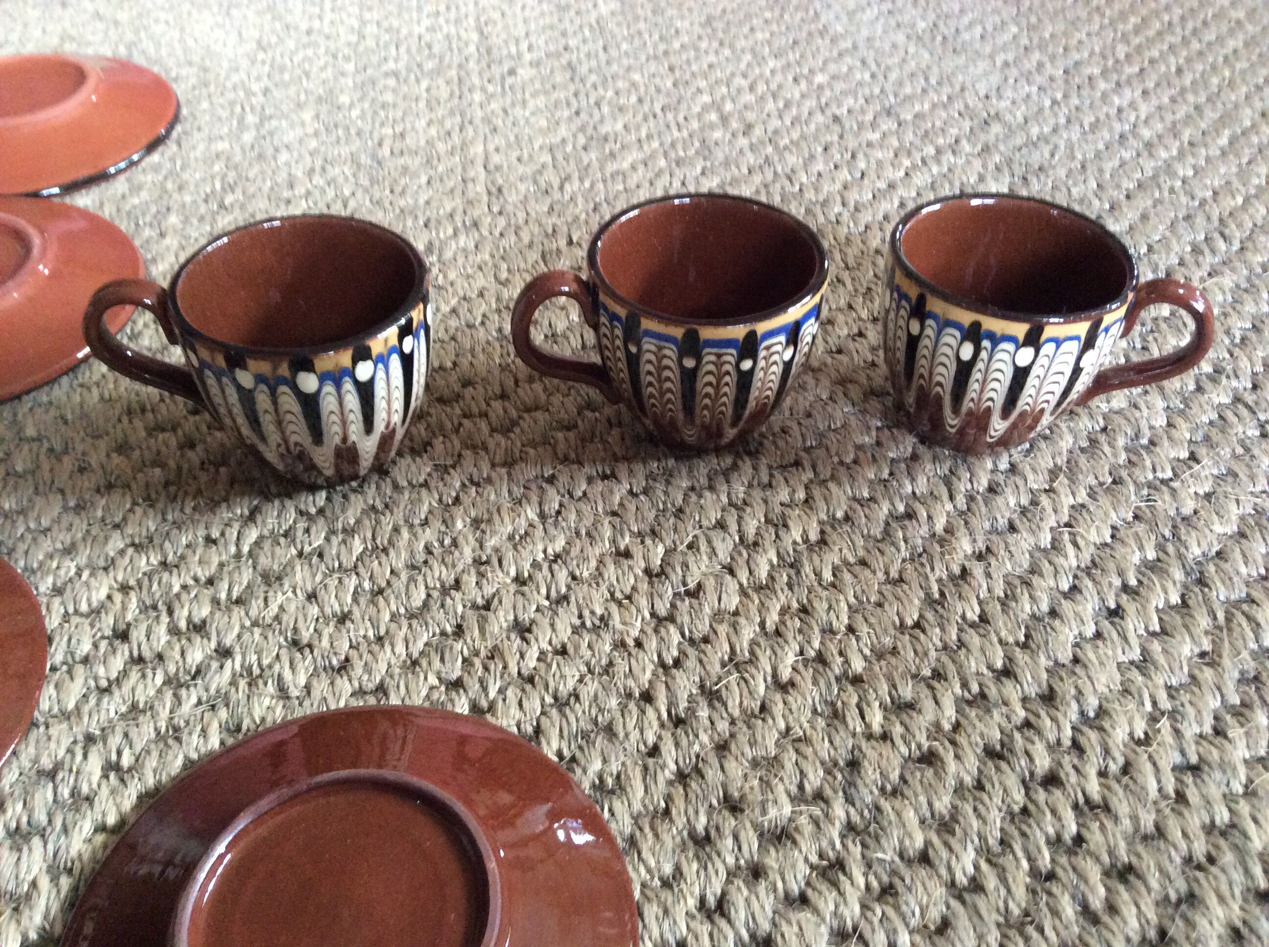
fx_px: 1171
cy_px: 474
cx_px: 634
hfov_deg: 56.9
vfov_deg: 44.1
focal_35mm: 32
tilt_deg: -44.0
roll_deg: +0.5
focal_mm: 3.3
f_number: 2.4
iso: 250
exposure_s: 1/24
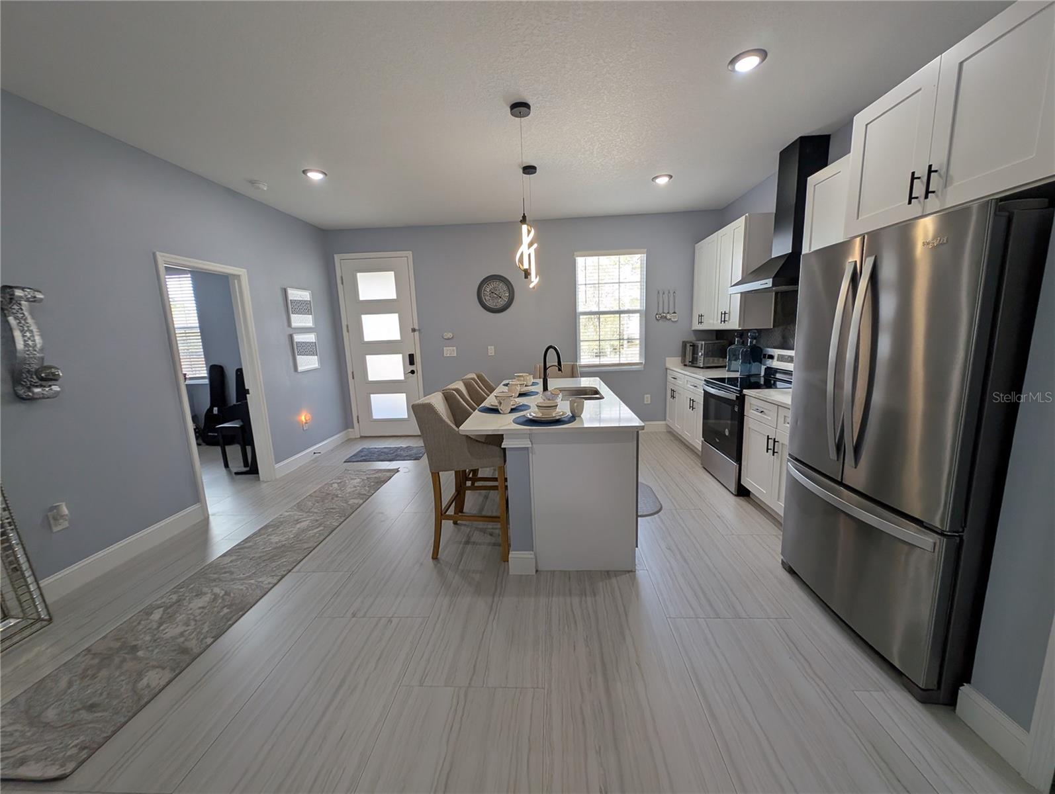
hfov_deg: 110.5
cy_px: 397
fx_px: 366
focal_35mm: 12
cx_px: 528
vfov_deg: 94.6
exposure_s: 1/120
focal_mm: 2.23
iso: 62
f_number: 1.95
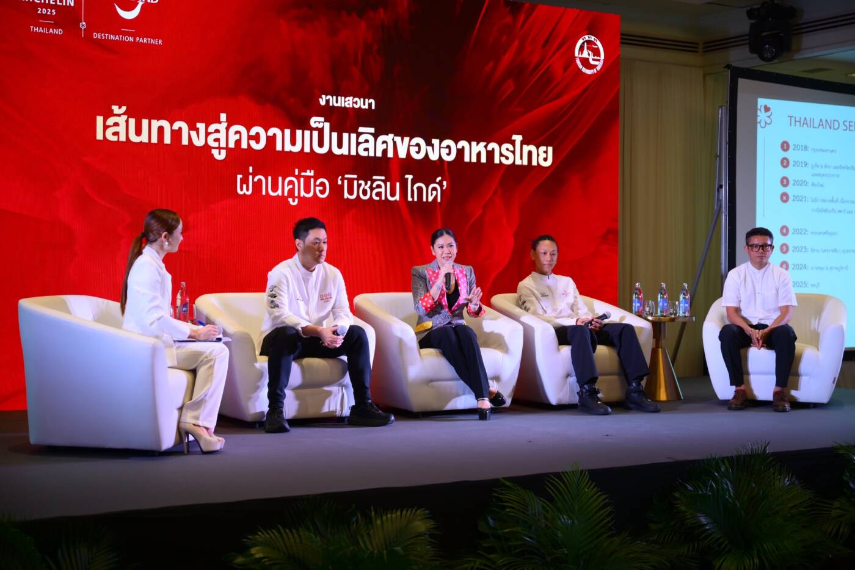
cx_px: 428
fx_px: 1259
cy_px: 285
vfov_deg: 25.5
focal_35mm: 53
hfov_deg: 37.5
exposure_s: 1/125
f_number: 2.8
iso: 500
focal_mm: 53
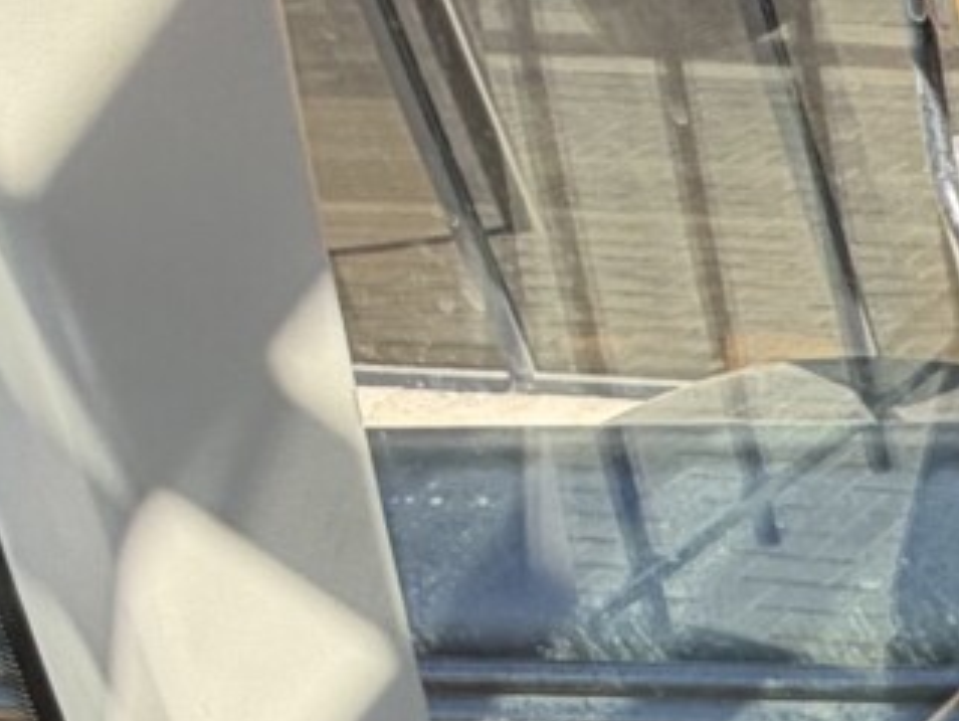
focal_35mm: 88
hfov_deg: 16.2
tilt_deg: -40.8
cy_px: 1391
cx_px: 1999
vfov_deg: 14.3
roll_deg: +2.1
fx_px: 2440
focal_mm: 2.22
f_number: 2.2
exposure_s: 1/161
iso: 50
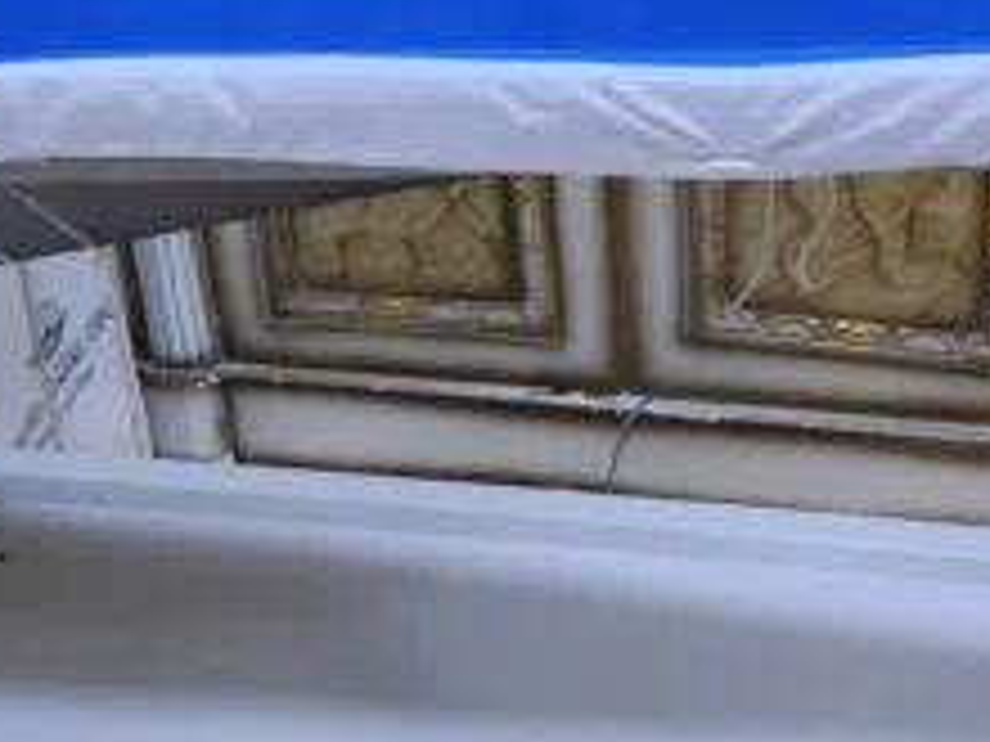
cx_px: 292
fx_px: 1916
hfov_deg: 28.7
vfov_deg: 21.8
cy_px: 207
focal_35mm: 67
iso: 471
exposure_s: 1/50
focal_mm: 5.56
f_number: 1.8
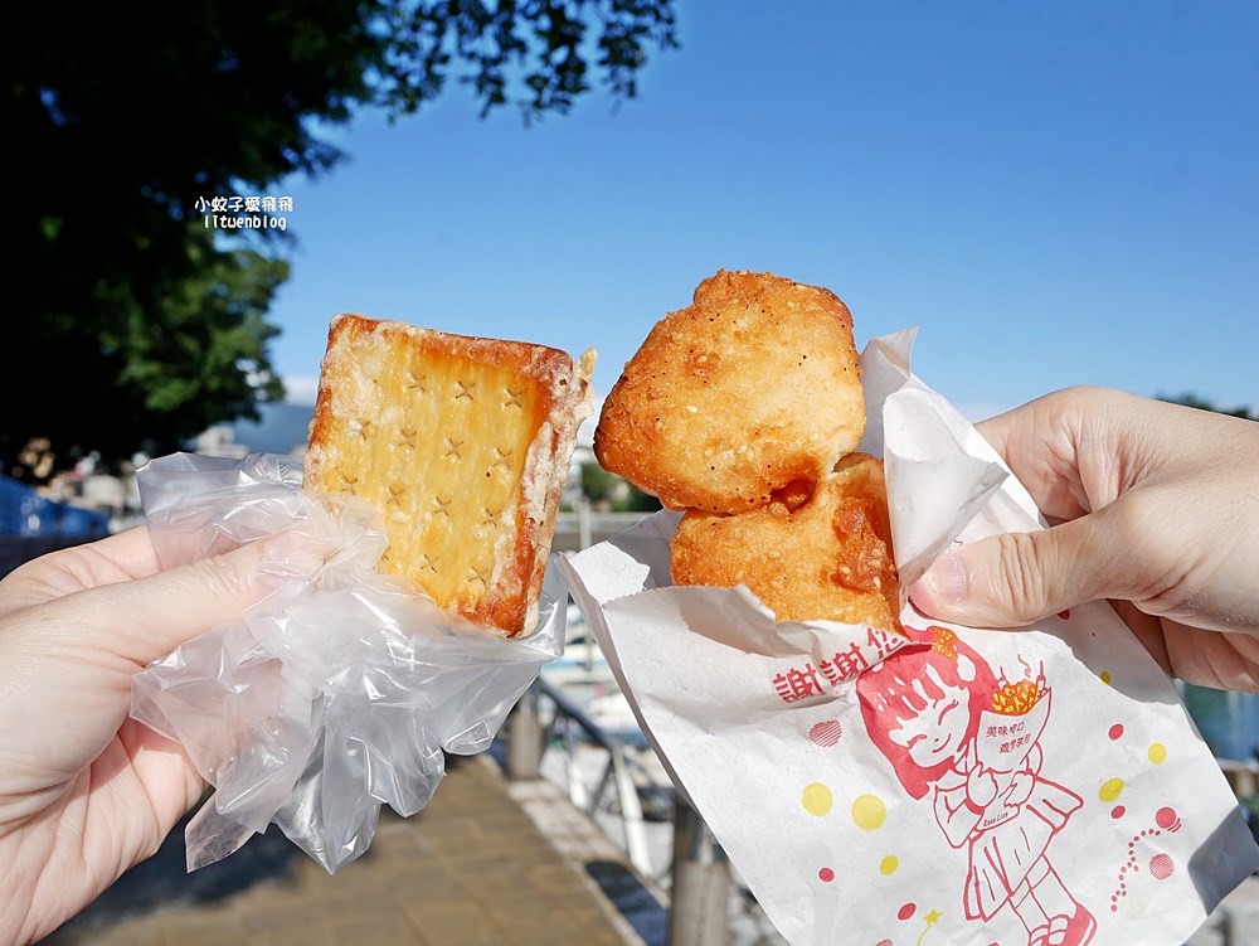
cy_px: 473
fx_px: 1019
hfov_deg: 63.4
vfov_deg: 49.8
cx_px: 630
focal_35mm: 28
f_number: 5
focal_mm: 14
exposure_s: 1/2000
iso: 200
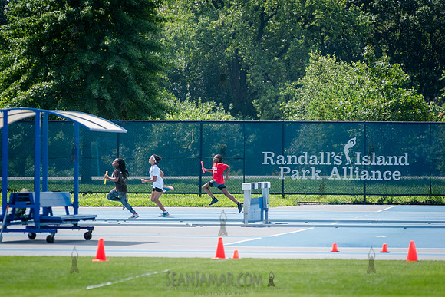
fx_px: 3032
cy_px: 163
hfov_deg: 8.4
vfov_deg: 5.6
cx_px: 177
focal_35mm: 245
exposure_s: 1/1600
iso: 400
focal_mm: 200
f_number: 4.5
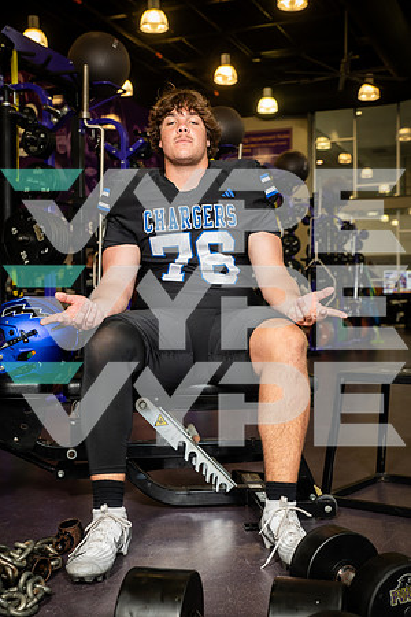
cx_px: 206
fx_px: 822
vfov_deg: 41.1
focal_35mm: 48
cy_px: 308
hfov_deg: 28.1
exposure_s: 1/250
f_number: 5.6
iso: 500
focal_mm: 48
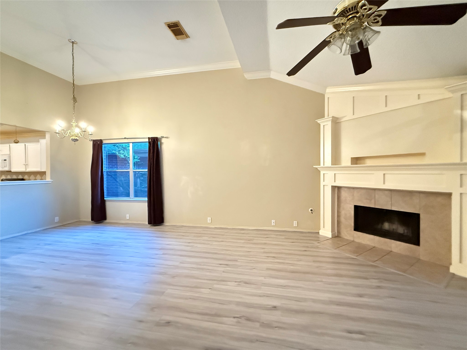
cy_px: 175
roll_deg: +0.1
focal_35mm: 14
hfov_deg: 102.1
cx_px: 234
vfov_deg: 85.7
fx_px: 189
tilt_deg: -0.3
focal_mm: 2.22
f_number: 2.2
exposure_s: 1/30
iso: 2000
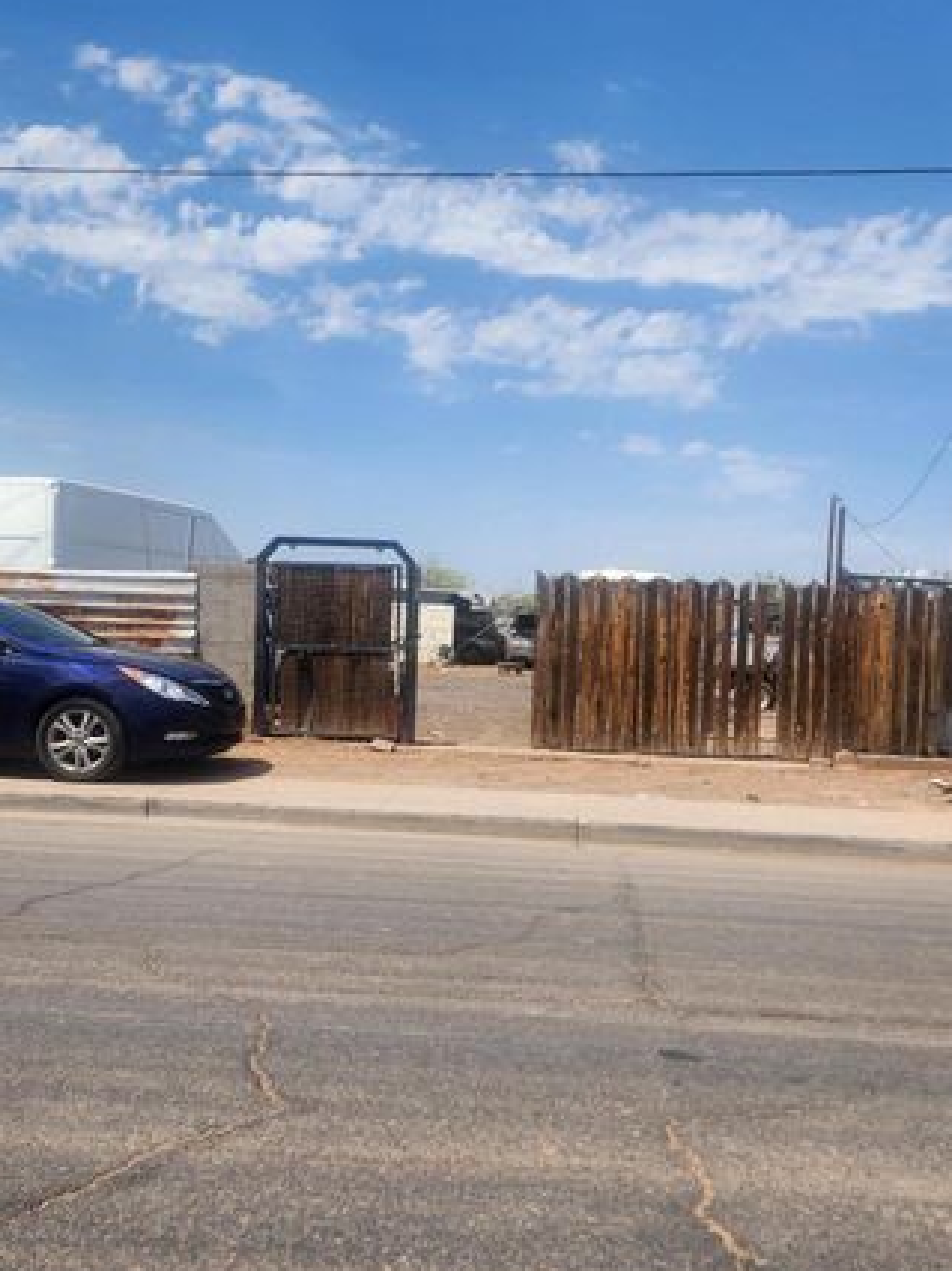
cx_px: 552
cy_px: 682
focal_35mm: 36
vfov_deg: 51.3
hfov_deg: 39.5
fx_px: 1321
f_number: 1.8
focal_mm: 6.4
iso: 12
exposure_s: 1/1619
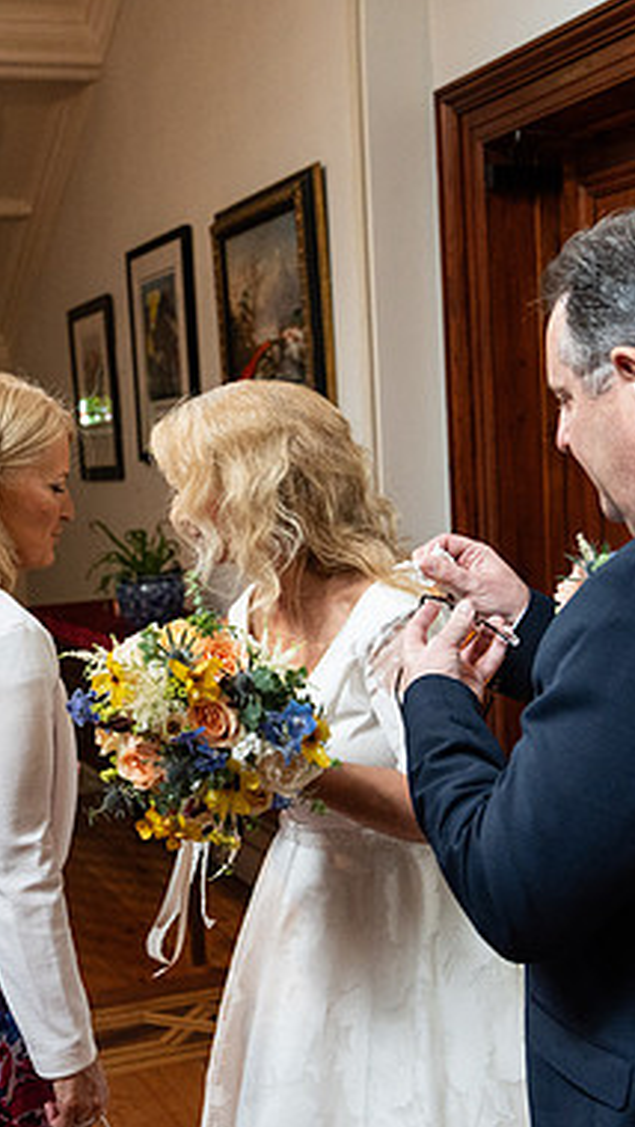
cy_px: 565
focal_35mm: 48
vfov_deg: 42.9
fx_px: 1436
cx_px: 166
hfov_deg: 24.7
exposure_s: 1/200
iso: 5000
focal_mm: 30
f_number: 3.5
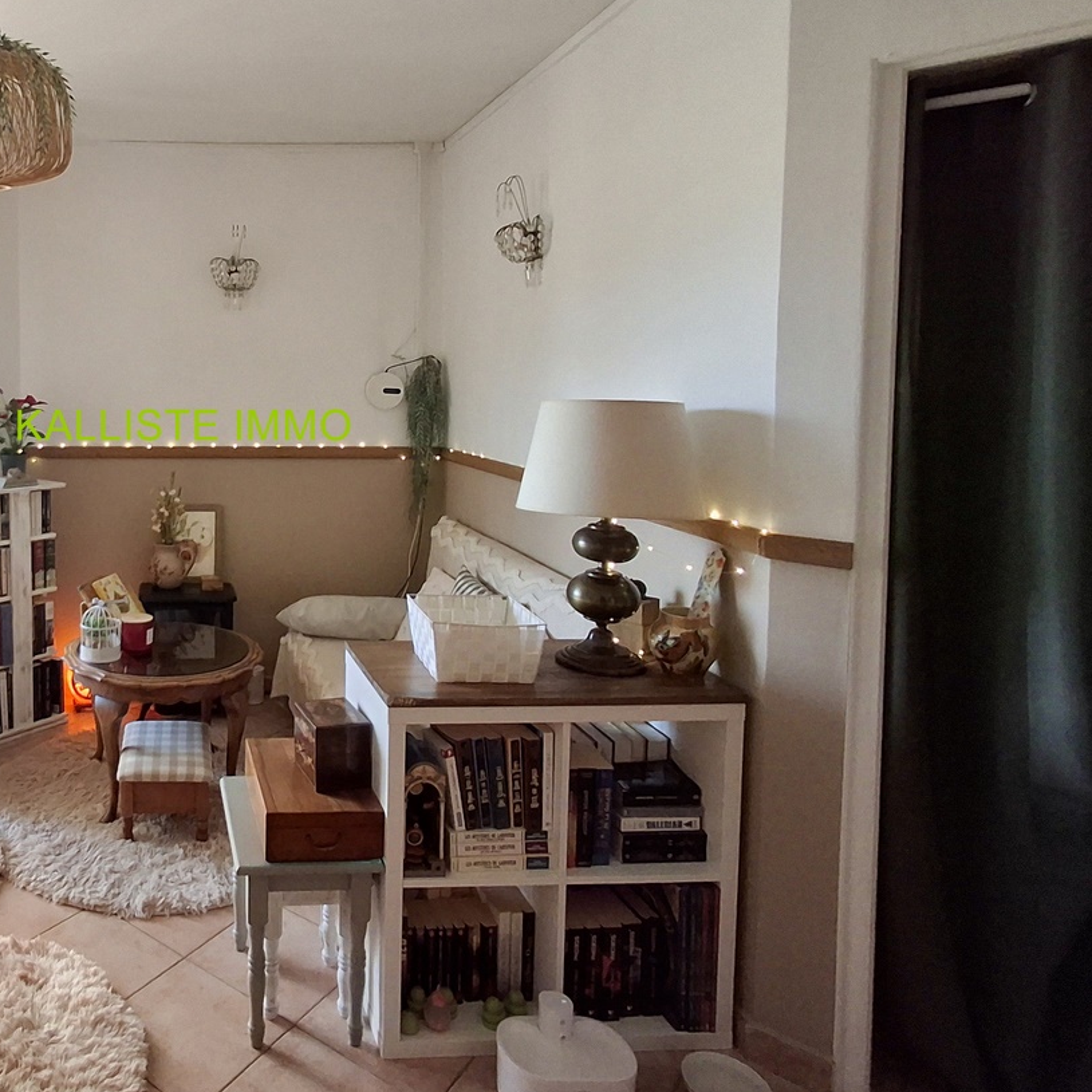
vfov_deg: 62.3
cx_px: 184
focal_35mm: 25
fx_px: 892
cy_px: 426
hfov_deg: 57.1
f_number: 2.2
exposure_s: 1/40
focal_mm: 1.64
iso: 200
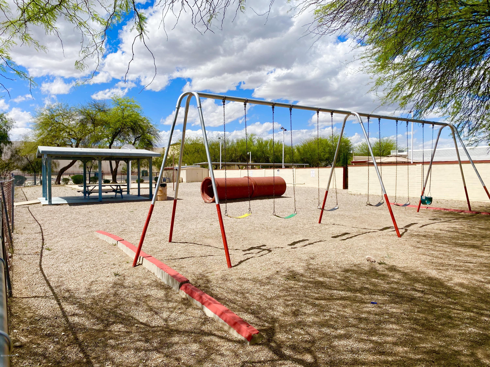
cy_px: 184
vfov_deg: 53.1
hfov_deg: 67.3
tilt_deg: -1.1
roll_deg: -0.9
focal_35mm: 26
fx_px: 368
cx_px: 245
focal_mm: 4.25
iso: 32
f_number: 1.8
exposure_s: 1/5525
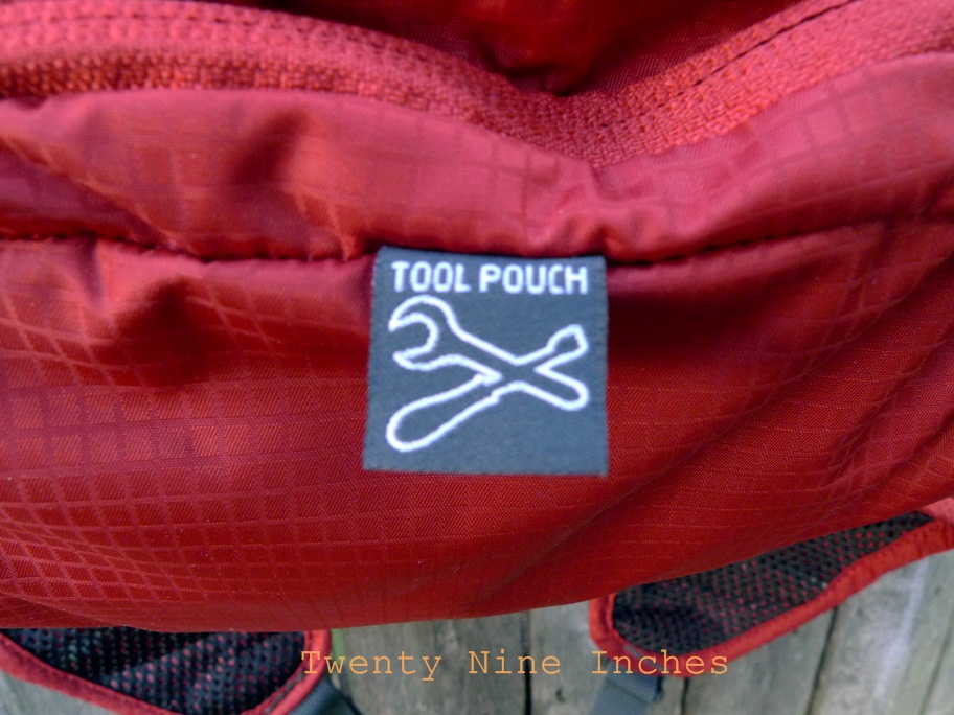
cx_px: 477
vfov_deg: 56.8
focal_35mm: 24
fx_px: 661
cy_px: 358
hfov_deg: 71.6
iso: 400
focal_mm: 5.1
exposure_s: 1/60
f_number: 4.5
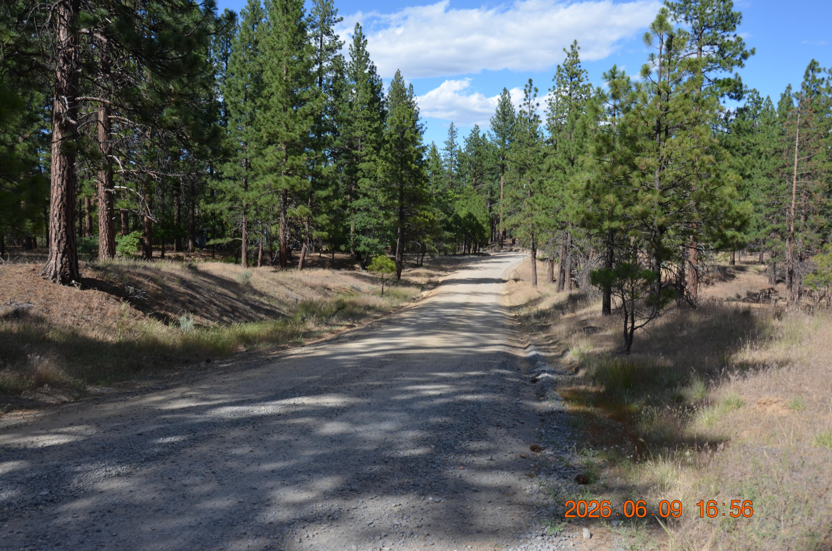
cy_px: 276
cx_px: 416
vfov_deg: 43.4
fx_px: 692
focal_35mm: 30
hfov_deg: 62.0
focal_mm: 20
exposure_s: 1/250
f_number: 8
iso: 140
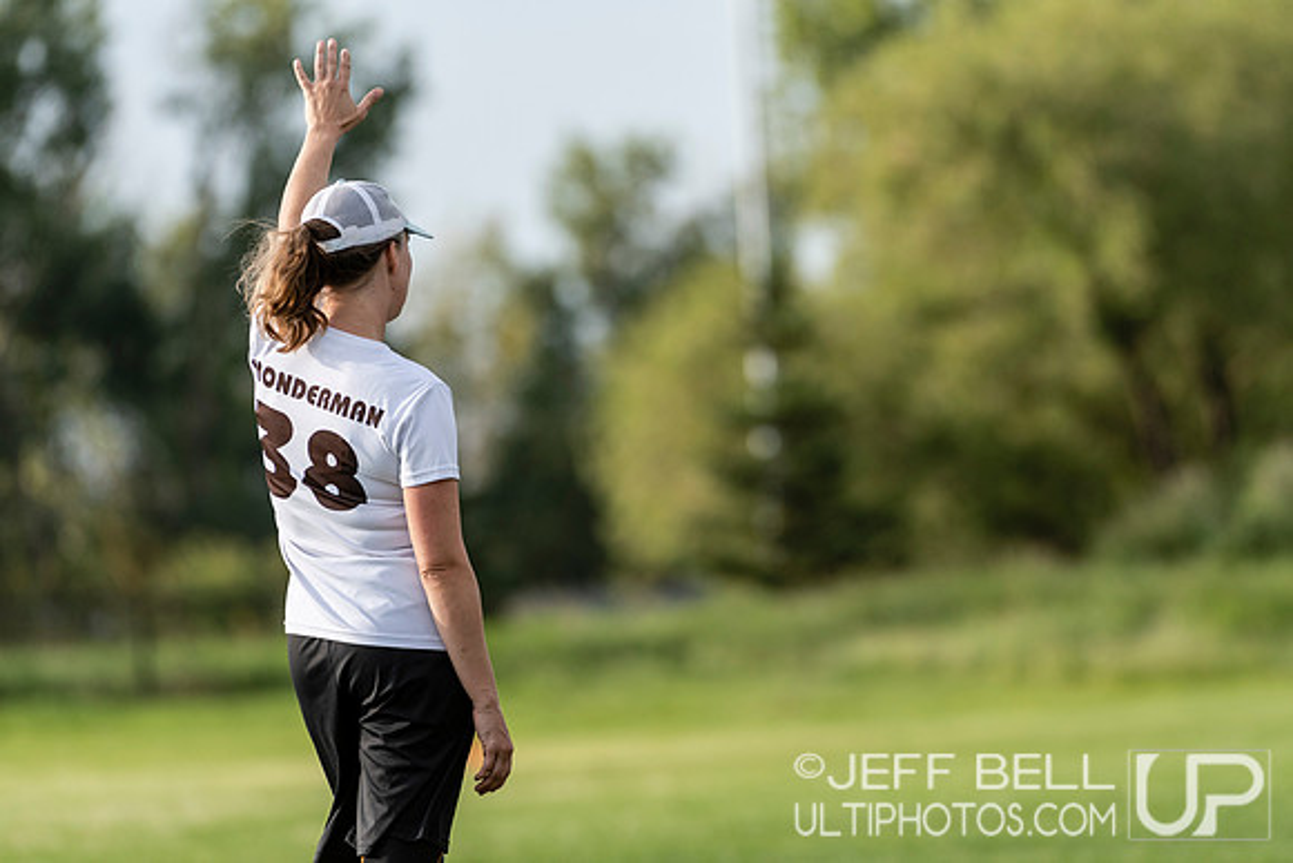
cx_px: 646
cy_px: 432
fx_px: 15627
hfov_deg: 4.7
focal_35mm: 435
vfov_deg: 3.2
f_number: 4
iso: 220
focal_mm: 290
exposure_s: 1/1000
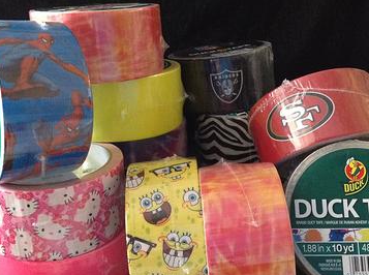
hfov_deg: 41.3
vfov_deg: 31.4
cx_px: 198
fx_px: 489
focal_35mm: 46
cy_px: 128
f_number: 2.4
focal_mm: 4.28
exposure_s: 1/15
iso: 640
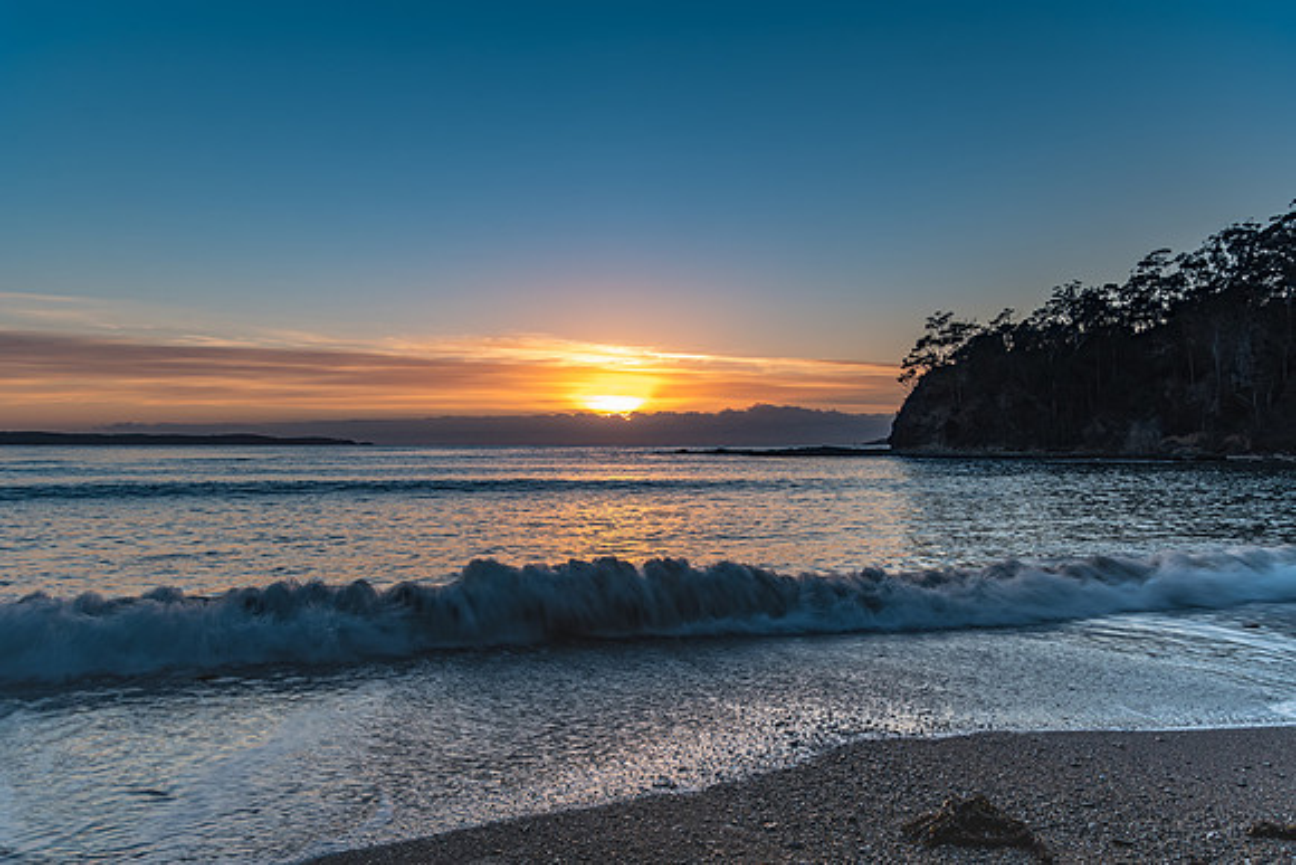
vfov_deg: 47.0
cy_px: 432
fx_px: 995
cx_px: 648
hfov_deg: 66.2
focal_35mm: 28
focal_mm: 18
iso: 50
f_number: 11
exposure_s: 1/13
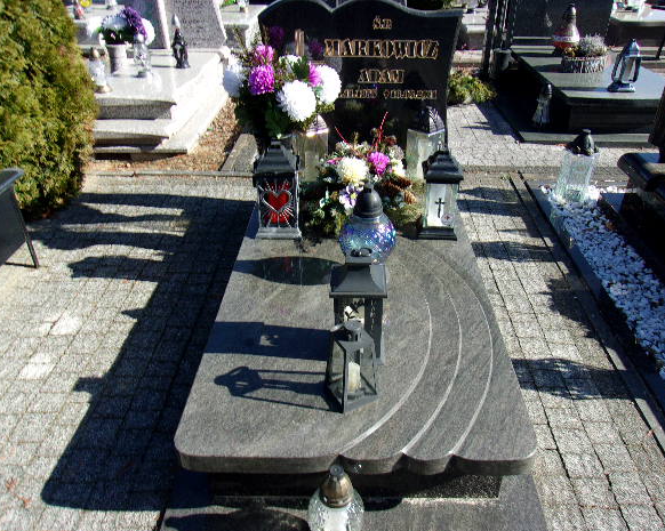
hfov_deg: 60.4
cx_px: 353
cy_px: 265
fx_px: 570
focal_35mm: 29
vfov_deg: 49.9
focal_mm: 4.9
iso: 80
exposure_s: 1/50
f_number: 10.4
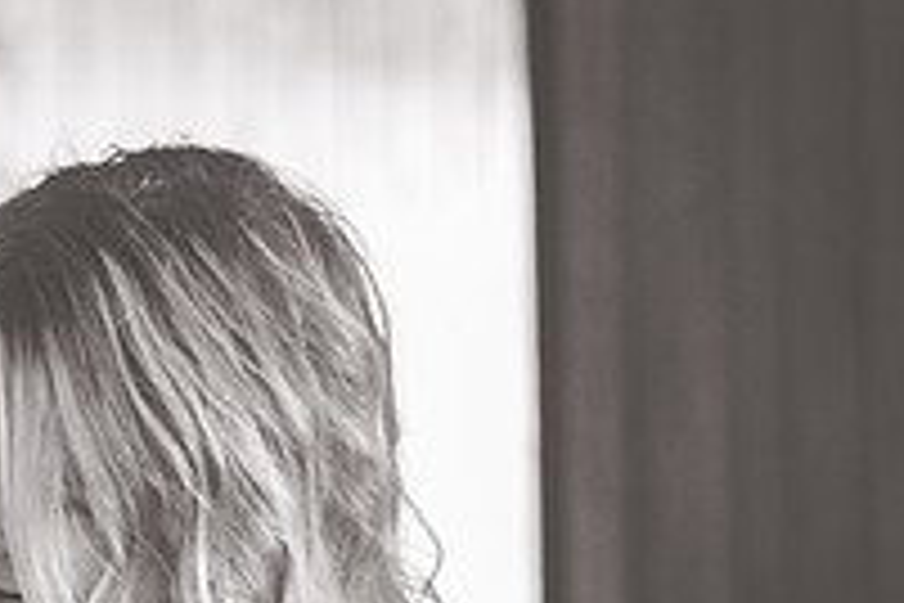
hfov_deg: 13.9
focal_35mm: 144
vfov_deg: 9.5
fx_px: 3616
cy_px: 340
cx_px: -130
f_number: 2
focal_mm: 50
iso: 800
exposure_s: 1/80
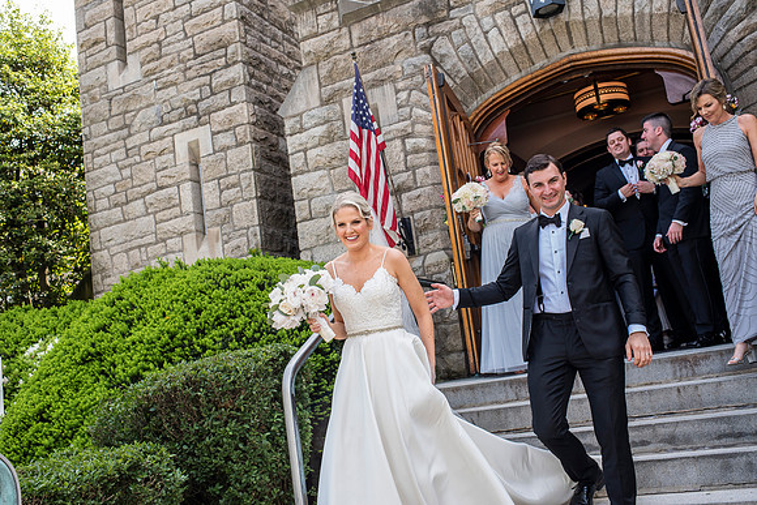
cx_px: 378
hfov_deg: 54.4
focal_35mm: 35
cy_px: 252
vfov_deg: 37.9
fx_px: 736
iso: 640
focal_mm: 35
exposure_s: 1/500
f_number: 6.3
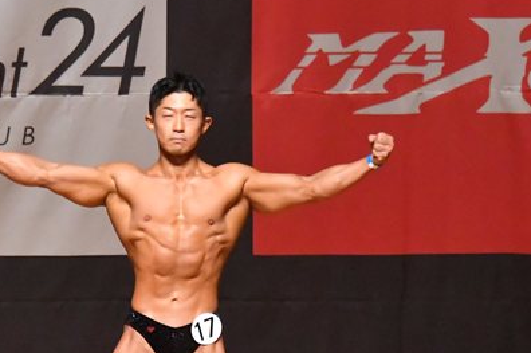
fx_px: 6924
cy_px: 283
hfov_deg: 4.4
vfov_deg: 2.9
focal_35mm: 470
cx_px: 105
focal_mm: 160
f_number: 5.6
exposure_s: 1/400
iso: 12800
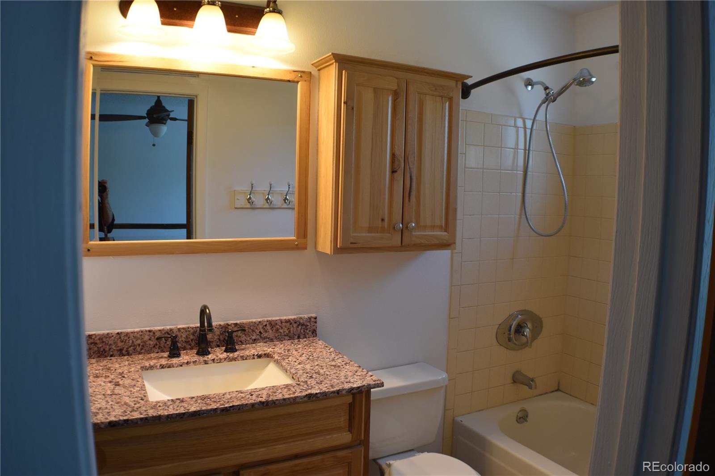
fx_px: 715
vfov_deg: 36.9
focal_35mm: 36
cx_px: 358
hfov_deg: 53.1
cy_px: 238
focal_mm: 24
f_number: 4.5
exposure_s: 1/80
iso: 400
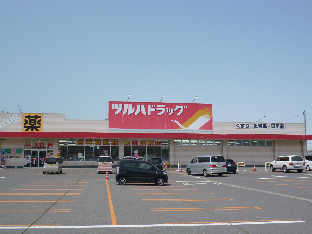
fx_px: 324
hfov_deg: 51.4
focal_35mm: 36
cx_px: 156
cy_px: 117
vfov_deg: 39.7
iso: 100
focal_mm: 6.4
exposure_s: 1/200
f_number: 9
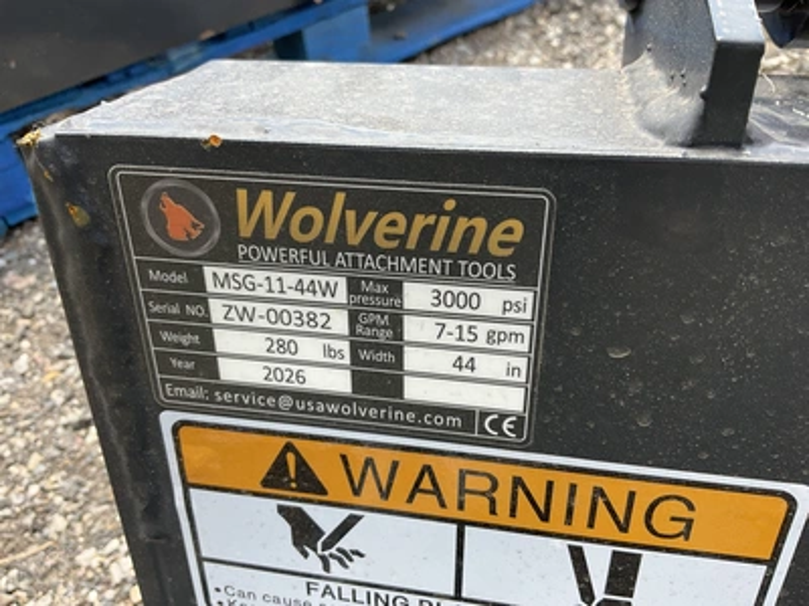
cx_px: 404
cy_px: 303
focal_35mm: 29
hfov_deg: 61.7
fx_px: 678
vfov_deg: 48.2
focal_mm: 3
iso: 20
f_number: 1.8
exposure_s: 1/242
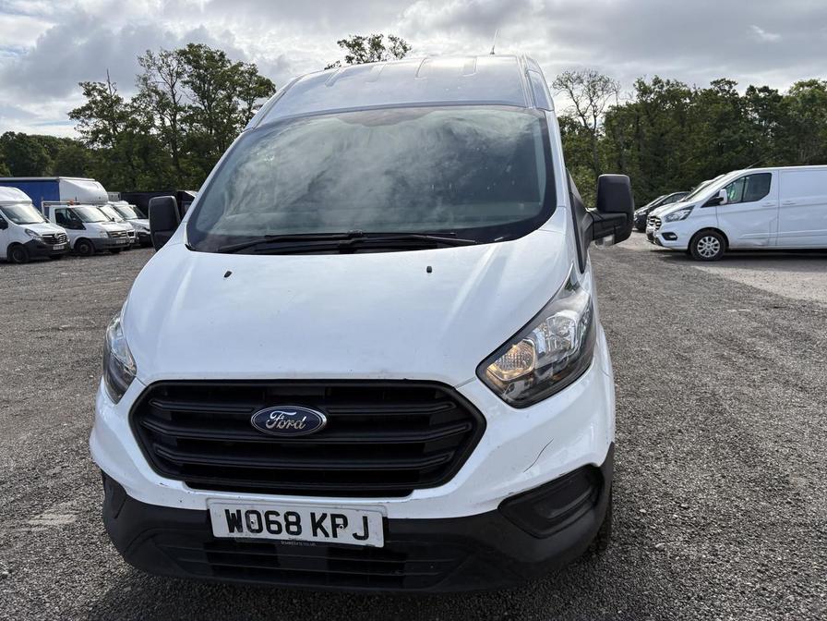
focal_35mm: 26
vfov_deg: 53.1
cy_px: 310
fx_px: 621
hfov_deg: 67.3
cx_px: 414
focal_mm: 5.96
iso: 50
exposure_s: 1/2747
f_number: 1.6
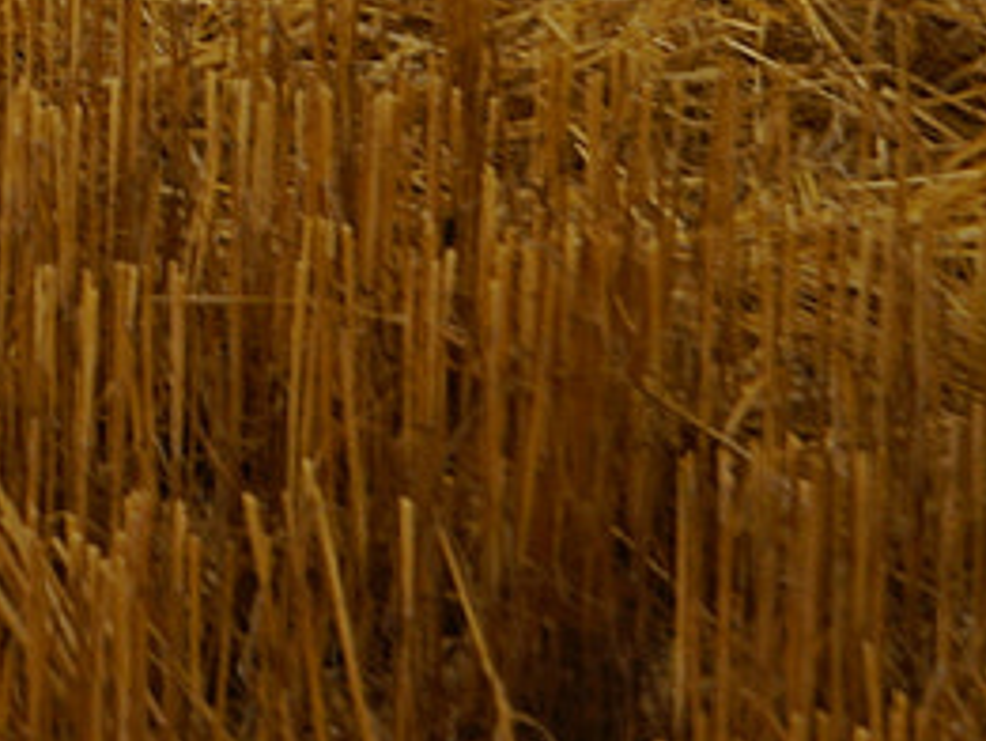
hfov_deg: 9.0
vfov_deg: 6.7
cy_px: -1229
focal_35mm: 206
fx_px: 5870
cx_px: -1058
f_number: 8
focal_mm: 35
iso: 100
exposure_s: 1/80
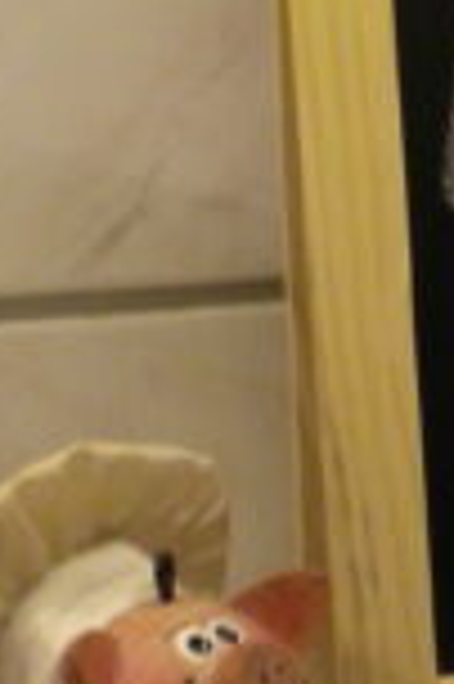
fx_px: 3697
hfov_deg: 6.7
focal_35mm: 195
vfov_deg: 10.3
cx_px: 1047
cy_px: 968
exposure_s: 1/57
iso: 142
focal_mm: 6.6
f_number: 3.5
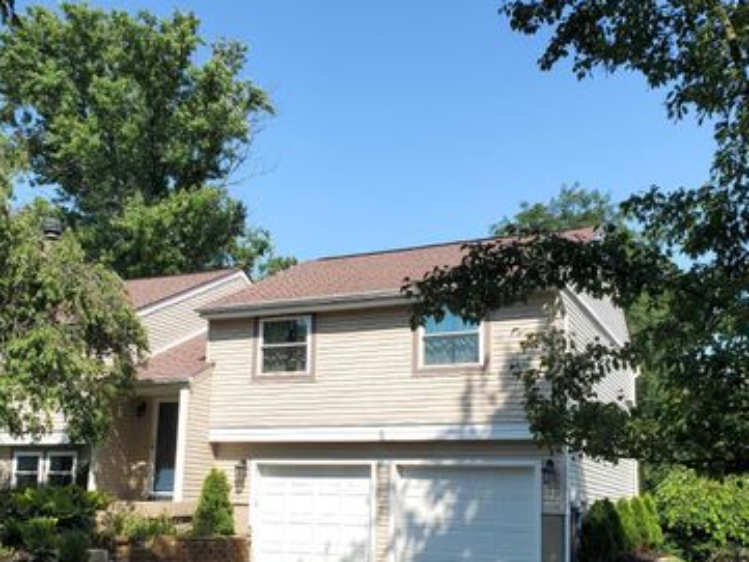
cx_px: 382
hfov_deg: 51.3
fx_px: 779
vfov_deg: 39.5
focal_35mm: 36
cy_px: 337
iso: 50
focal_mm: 4.3
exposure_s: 1/1614
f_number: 2.4
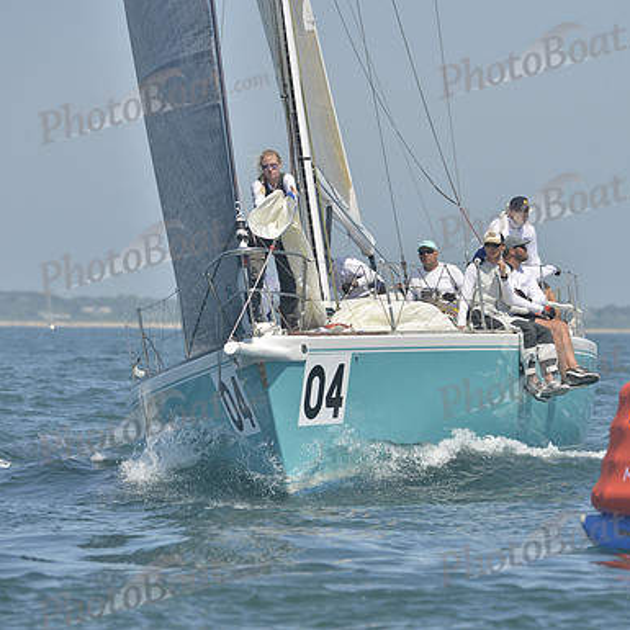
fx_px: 5807
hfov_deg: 6.2
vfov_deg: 6.2
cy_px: 315
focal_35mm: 282
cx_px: 355
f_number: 7.1
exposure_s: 1/1000
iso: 280
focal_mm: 220
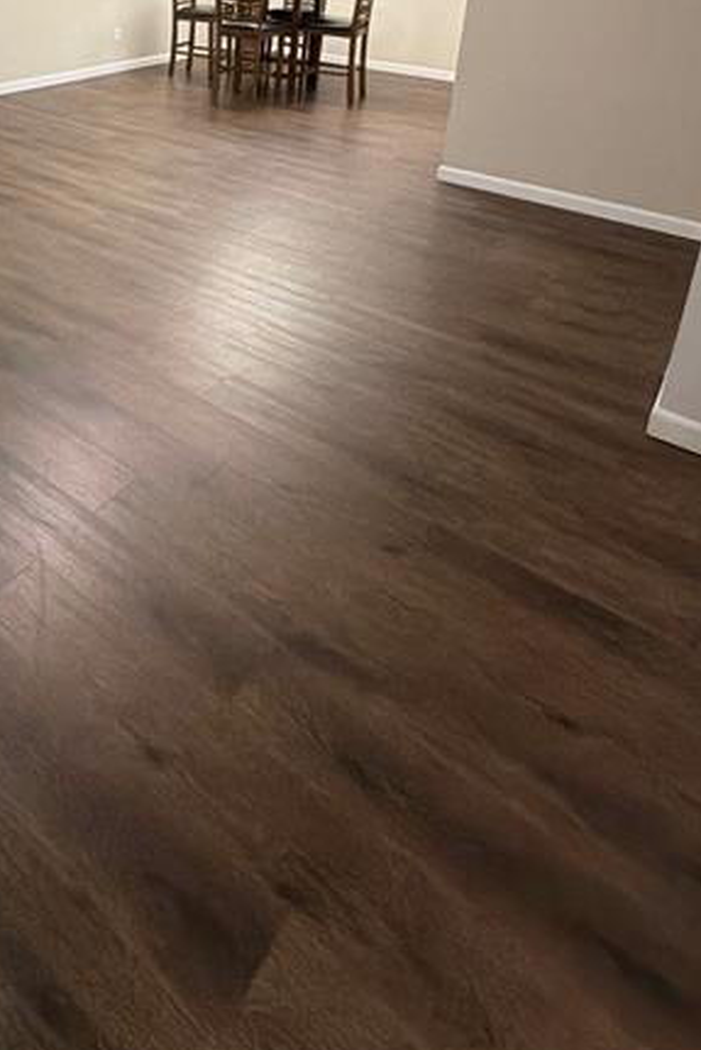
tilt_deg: -16.9
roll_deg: -1.5
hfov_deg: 46.8
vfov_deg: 61.0
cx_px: 134
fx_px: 759
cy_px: 149
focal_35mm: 26
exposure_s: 1/60
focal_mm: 2.22
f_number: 2.2
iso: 500
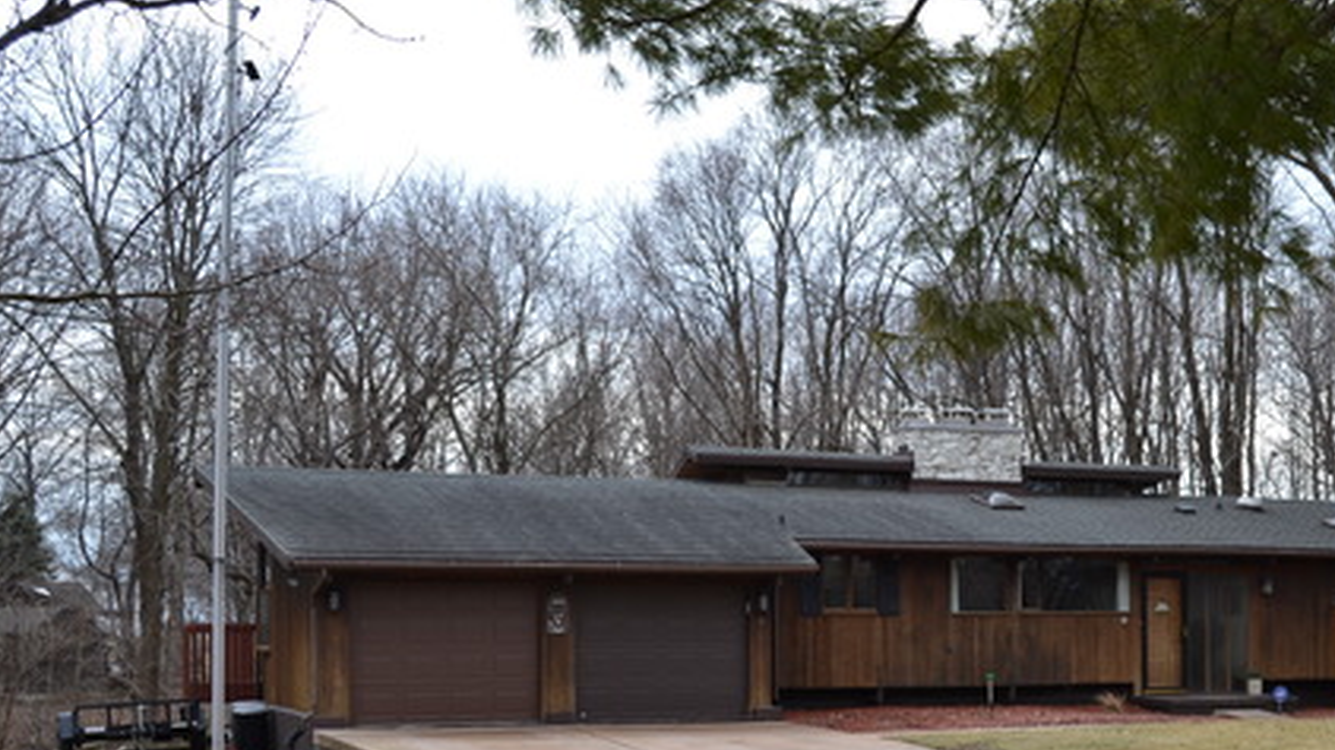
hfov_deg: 37.4
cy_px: 628
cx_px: 927
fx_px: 1939
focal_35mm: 55
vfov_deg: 21.5
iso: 100
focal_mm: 23
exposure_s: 1/200
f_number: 7.1
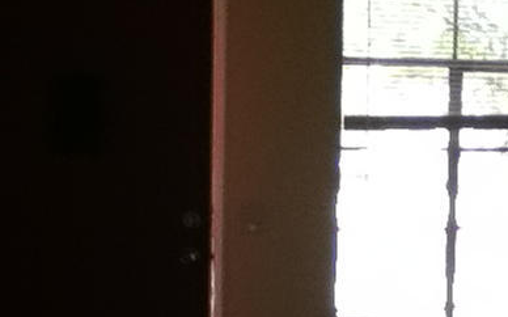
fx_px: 1162
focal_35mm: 84
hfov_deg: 24.0
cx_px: 461
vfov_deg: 15.4
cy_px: 279
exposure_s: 1/120
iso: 100
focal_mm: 3.85
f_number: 2.4
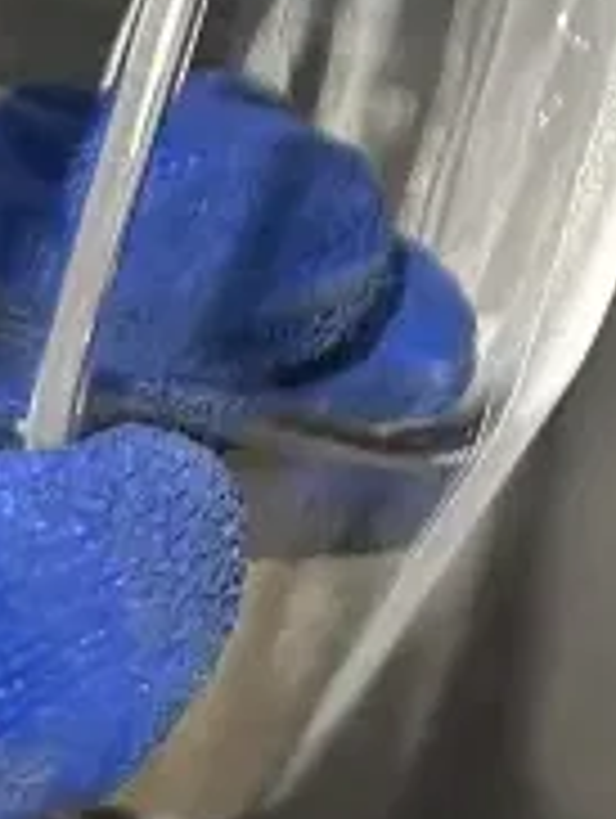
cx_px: 661
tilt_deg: -48.0
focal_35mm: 107
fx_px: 2533
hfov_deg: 13.6
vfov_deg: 14.6
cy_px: -889
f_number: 1.78
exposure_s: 1/76
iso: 250
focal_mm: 6.86
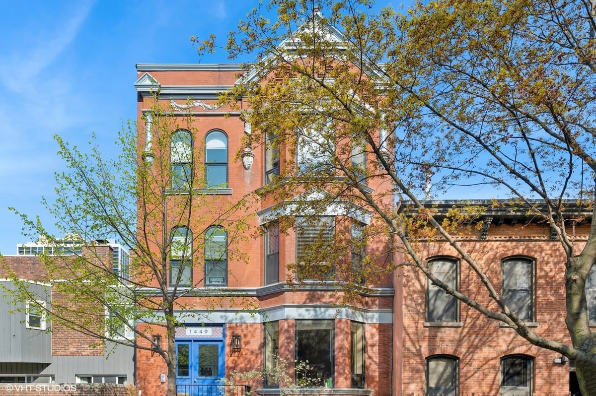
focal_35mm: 30
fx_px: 488
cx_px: 298
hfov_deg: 62.8
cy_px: 198
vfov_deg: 44.2
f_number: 9.5
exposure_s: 1/180
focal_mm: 29.5
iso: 200
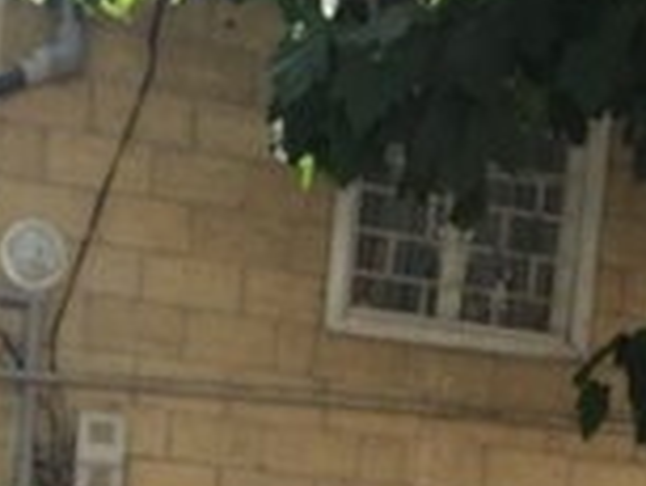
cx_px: 220
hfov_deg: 20.8
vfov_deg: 14.4
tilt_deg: -6.3
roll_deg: -4.8
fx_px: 1756
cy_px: 782
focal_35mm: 94
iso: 32
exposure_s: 1/338
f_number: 2.2
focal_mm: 4.15
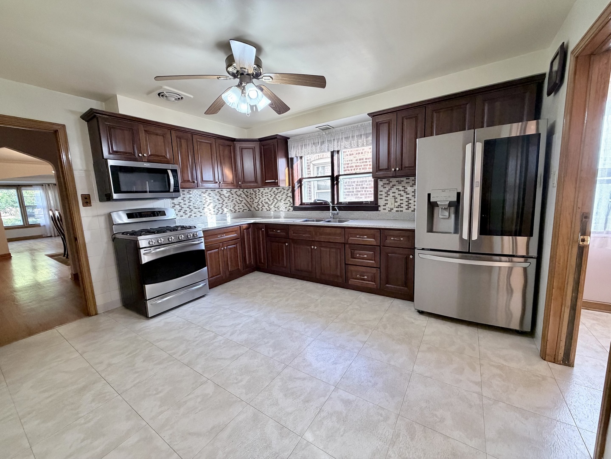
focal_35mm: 14
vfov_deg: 85.7
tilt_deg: -8.3
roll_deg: +2.8
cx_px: 306
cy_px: 230
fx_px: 247
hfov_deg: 102.1
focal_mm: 2.22
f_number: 2.2
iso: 320
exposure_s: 1/120
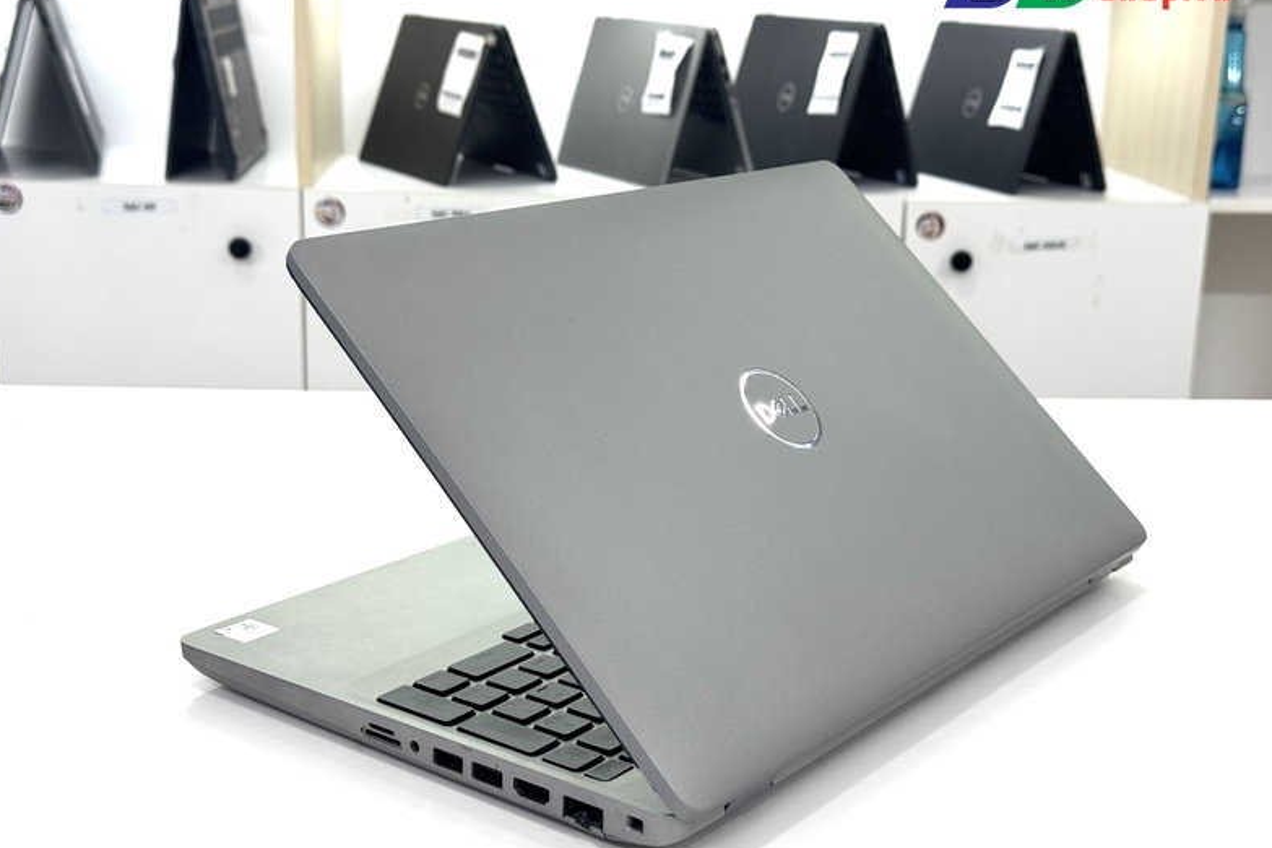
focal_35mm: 51
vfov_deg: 26.5
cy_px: 411
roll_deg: -0.4
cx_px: 634
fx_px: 1802
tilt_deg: -14.5
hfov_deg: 38.9
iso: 50
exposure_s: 1/100
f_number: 1.78
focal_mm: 6.76
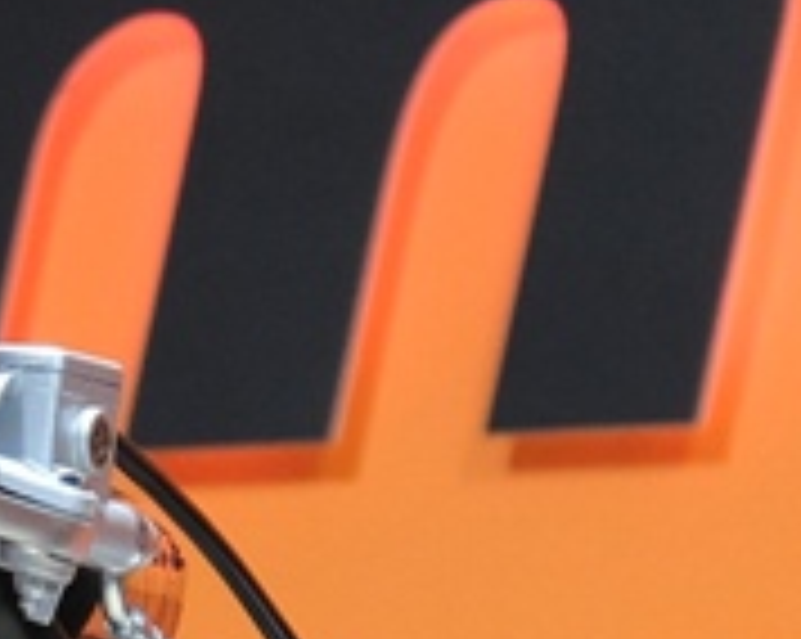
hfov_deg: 3.1
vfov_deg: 2.5
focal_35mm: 617
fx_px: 14611
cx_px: -567
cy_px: 2095
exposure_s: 1/60
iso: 1250
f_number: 4
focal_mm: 48.5
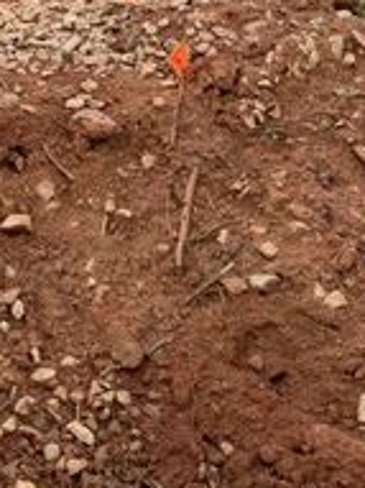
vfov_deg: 20.8
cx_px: -66
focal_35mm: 84
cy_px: -178
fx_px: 1182
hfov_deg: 16.8
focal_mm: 6.76
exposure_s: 1/2232
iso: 100
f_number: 1.78
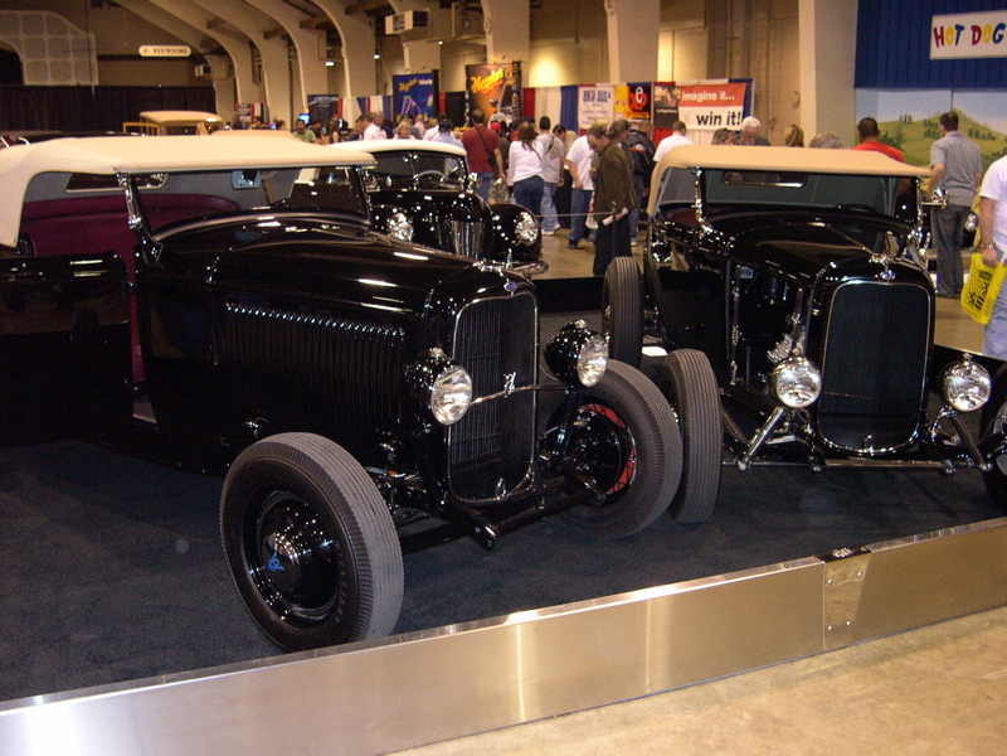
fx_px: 1105
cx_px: 504
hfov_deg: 49.0
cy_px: 378
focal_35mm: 38
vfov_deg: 37.7
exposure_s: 1/60
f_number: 2.8
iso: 400
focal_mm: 8
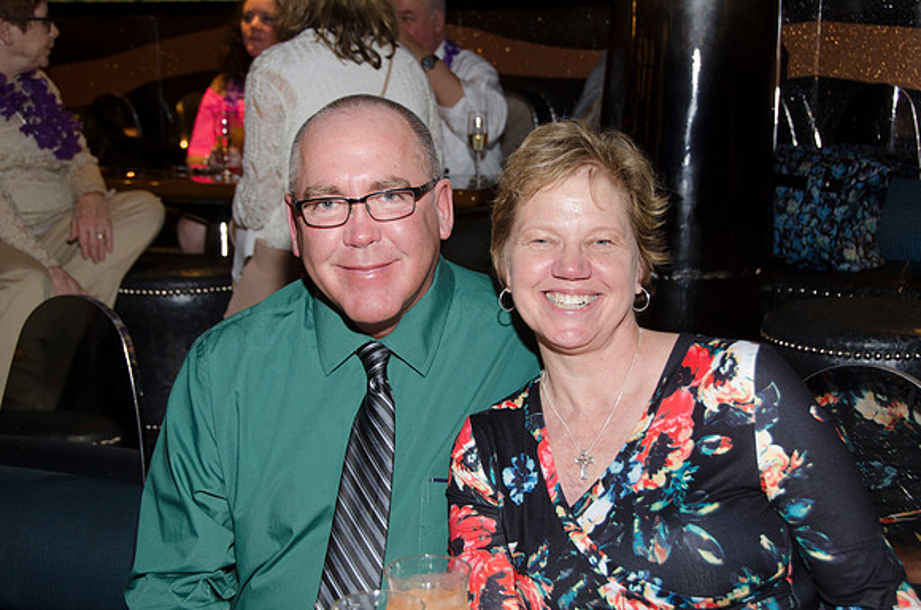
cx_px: 460
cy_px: 305
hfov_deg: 36.9
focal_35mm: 54
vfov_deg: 24.9
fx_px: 1378
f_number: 5.6
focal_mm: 36
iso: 400
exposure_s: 1/60
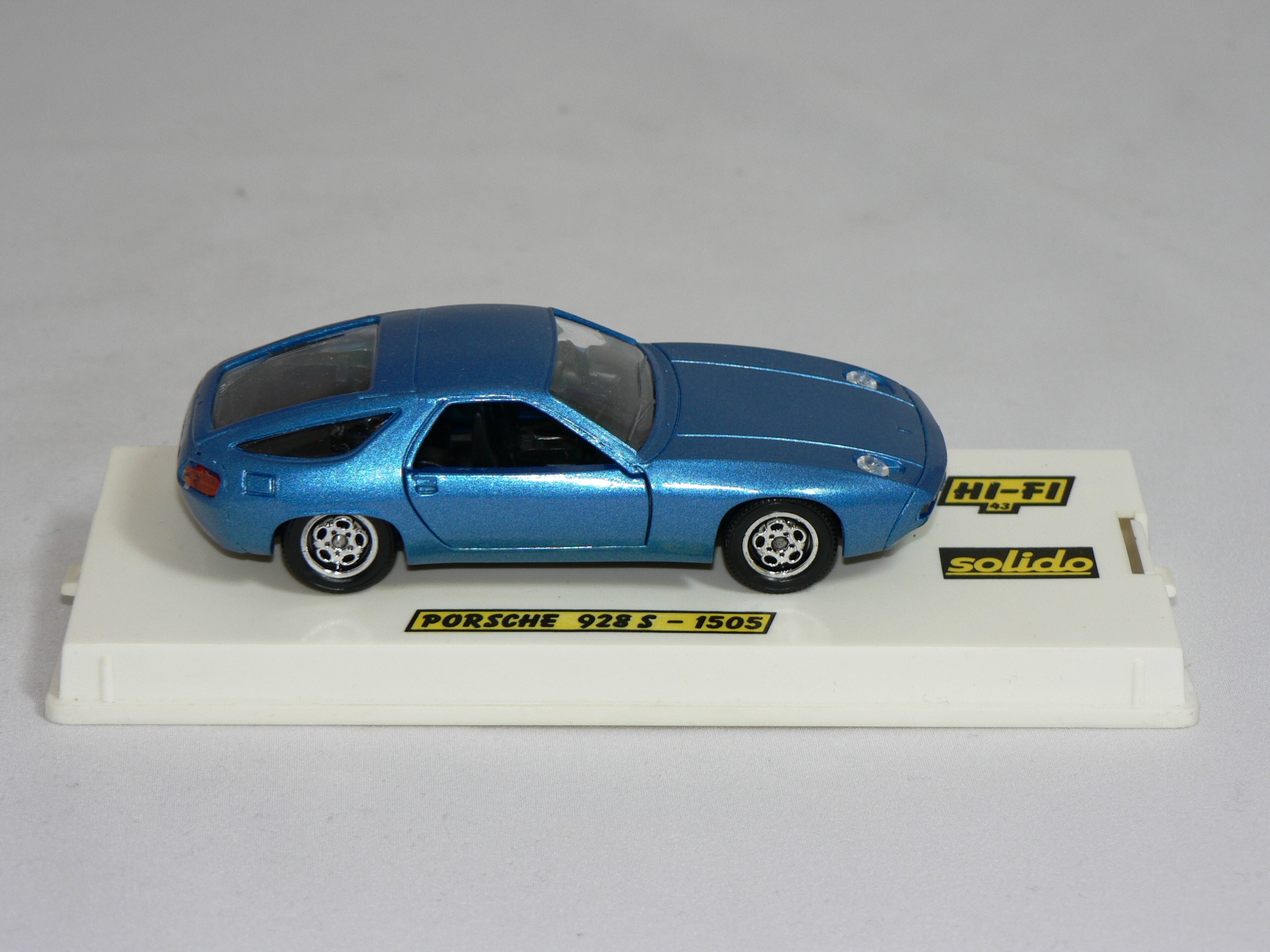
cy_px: 476
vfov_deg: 13.6
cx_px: 635
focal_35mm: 109
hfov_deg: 18.0
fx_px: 3999
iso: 80
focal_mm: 18.2
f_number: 3.2
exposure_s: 1/60
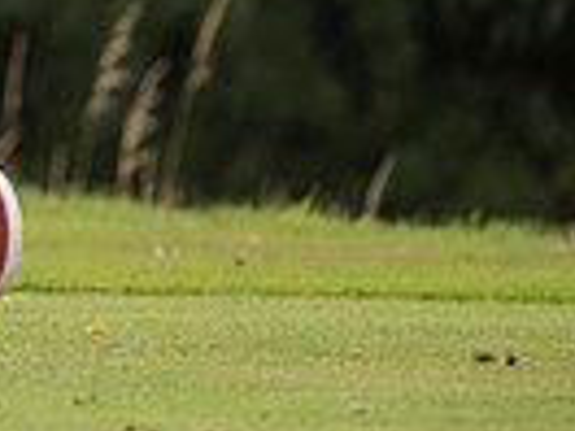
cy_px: -390
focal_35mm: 1272
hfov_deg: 1.6
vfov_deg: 1.2
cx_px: -597
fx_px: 21129
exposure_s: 1/2500
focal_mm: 300
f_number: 4
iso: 400
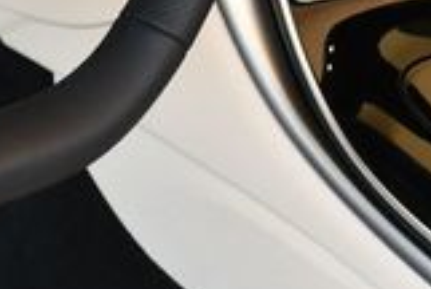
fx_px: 2291
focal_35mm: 191
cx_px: 13
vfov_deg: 7.1
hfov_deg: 10.7
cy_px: -169
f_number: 4
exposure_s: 1/250
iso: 450
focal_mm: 24
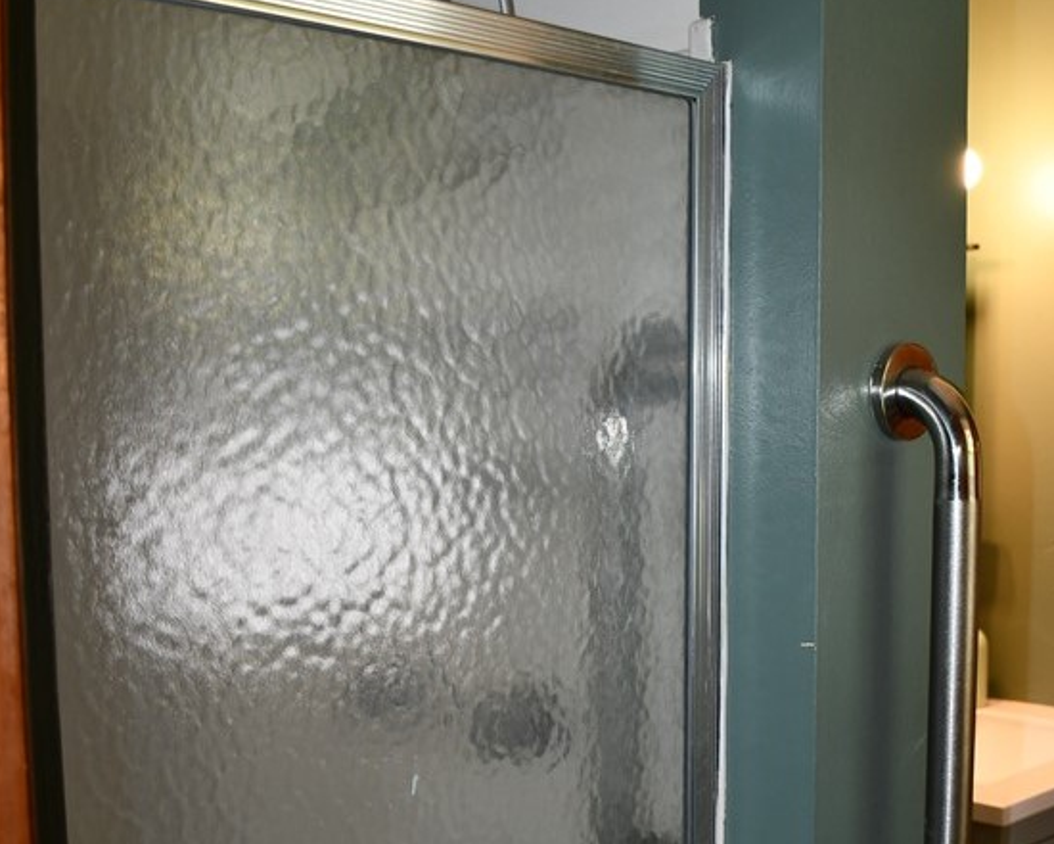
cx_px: 682
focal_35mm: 50
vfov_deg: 30.0
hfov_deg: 37.0
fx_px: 1560
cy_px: 568
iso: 450
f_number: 3.5
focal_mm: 18
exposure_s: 1/60
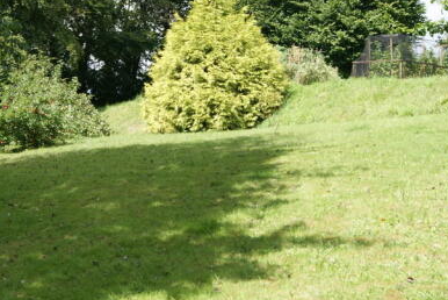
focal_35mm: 56
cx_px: 138
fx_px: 697
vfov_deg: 24.1
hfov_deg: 35.2
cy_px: 99
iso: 100
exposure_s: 1/80
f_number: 9
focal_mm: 22
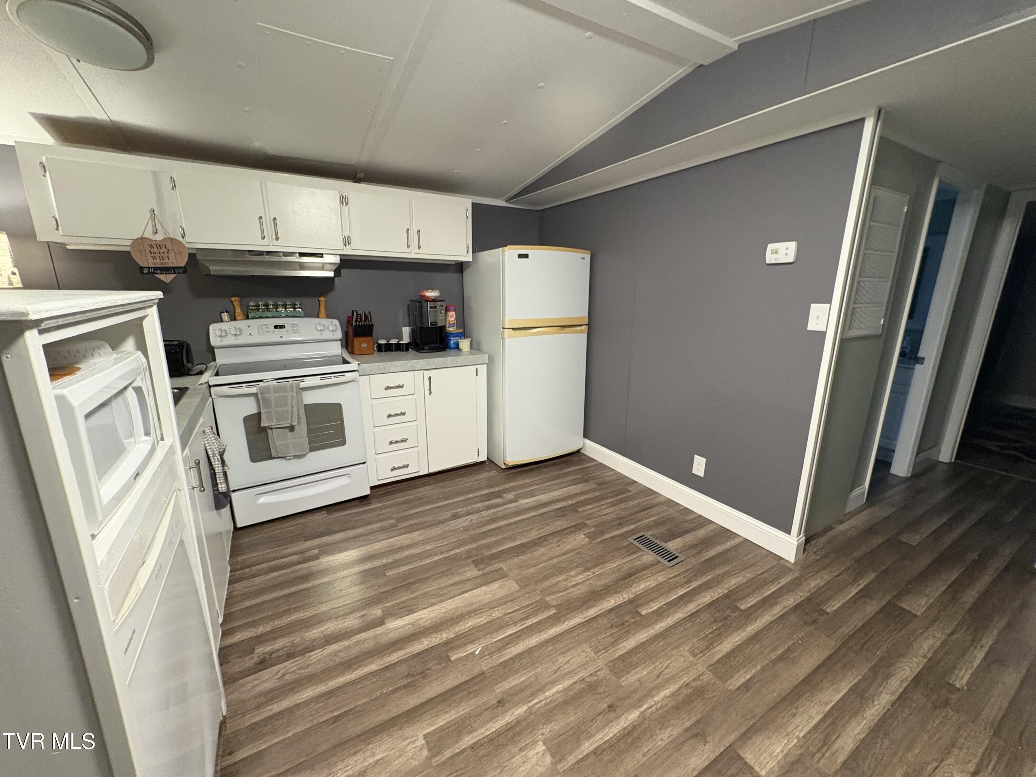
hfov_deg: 102.1
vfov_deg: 85.7
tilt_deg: -13.0
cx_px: 518
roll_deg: +0.3
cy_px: 388
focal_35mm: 14
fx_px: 419
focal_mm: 2.22
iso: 500
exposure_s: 1/60
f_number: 2.2
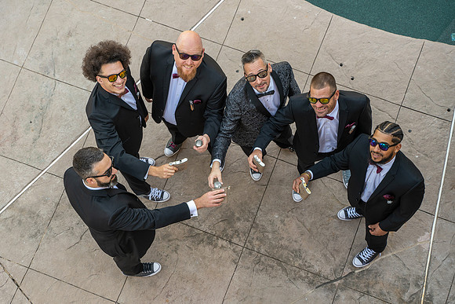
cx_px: 203
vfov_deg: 20.2
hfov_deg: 29.8
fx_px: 853
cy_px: 168
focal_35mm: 68
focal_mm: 61
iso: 100
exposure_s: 1/200
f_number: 3.5
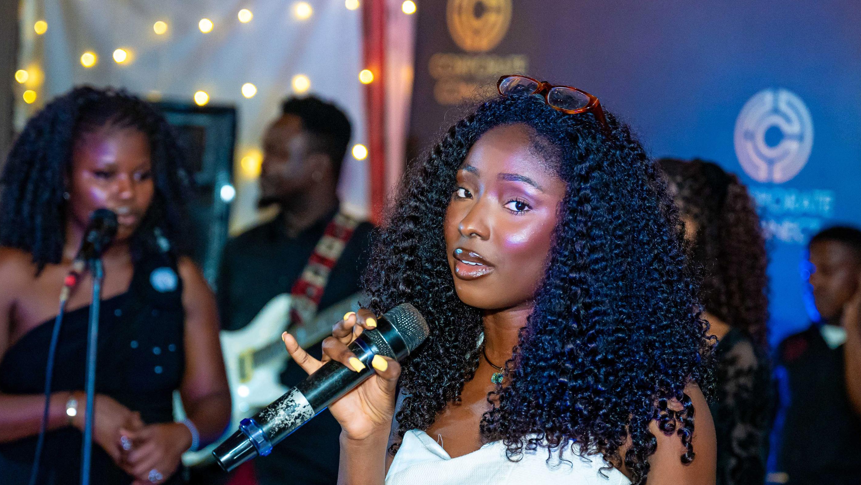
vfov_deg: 12.1
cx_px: 443
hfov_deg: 21.4
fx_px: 2283
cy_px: 342
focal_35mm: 100
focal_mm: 70
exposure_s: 1/160
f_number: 3.2
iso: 2000
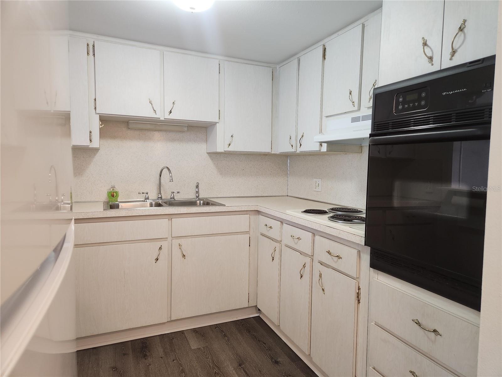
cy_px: 188
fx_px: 334
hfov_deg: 73.9
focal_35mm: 23
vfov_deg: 58.9
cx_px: 251
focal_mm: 5.4
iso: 320
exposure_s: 1/120
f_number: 1.8
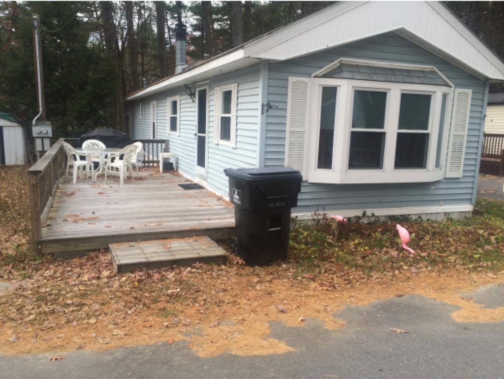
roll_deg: -0.7
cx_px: 252
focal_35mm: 29
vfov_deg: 48.3
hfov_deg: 61.6
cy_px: 190
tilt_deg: -9.7
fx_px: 422
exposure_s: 1/519
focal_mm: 4.15
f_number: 2.2
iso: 32
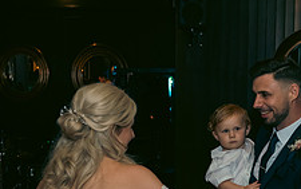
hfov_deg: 24.3
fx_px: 690
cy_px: 164
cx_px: 227
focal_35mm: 84
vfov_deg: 15.4
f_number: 3.5
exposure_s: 1/160
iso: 640
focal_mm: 32
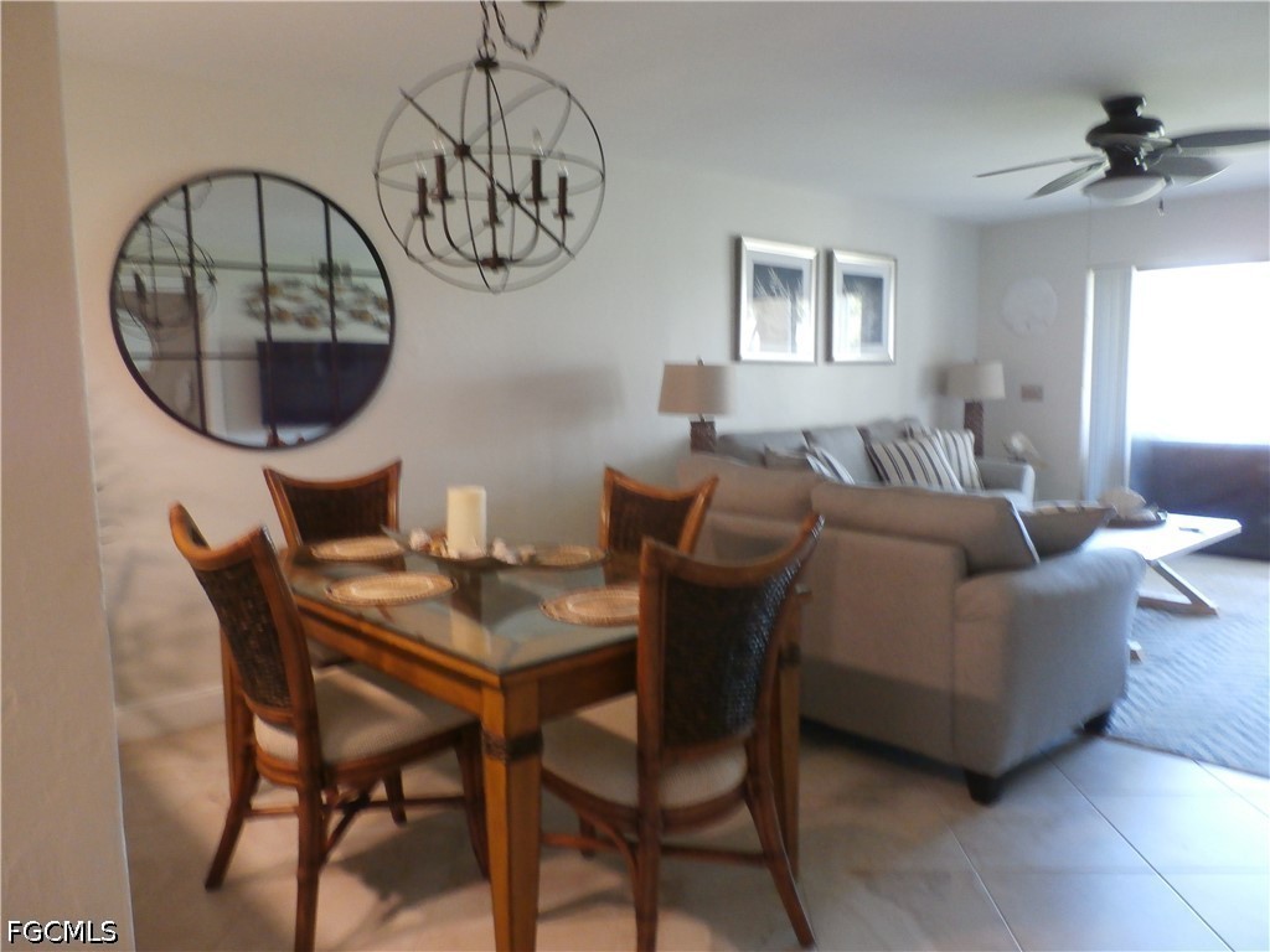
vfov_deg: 54.9
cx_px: 635
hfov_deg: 69.4
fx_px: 917
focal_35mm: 25
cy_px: 476
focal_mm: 4.5
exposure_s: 1/25
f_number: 3
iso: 400
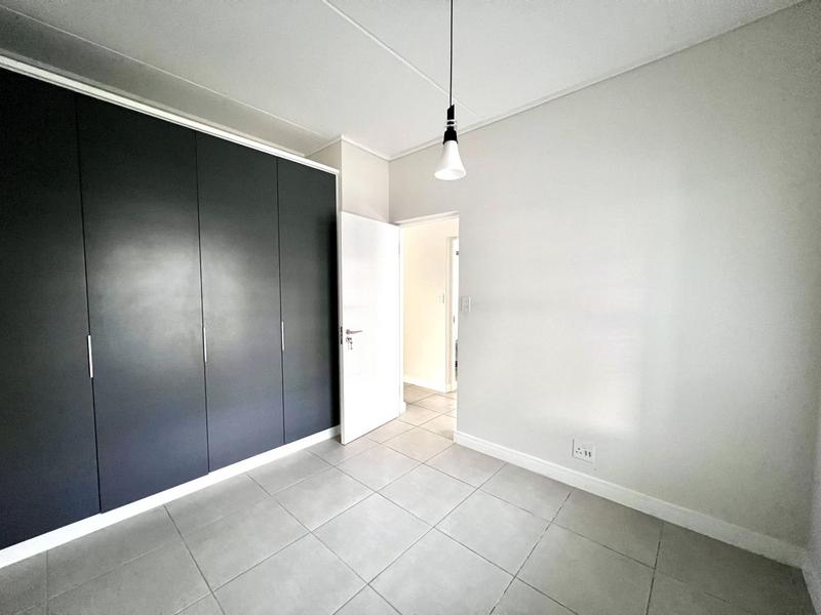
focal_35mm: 13
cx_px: 410
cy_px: 308
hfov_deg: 106.2
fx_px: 308
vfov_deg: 89.9
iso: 800
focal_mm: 1.57
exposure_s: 1/60
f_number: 1.8
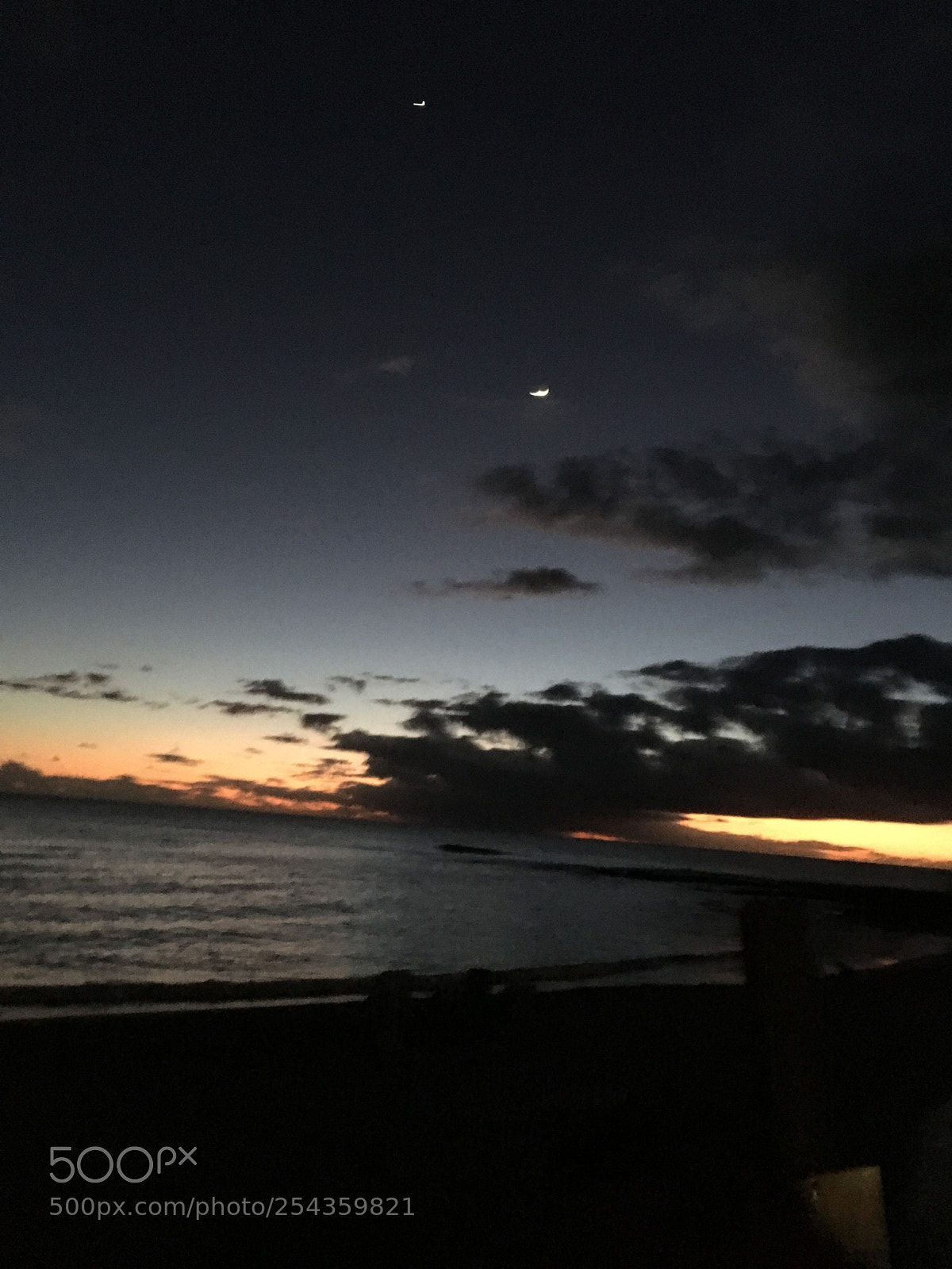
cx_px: 476
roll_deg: -2.5
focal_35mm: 29
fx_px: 1063
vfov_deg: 61.7
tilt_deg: +6.9
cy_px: 634
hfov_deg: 48.2
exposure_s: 1/15
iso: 800
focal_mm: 4.15
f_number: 2.2
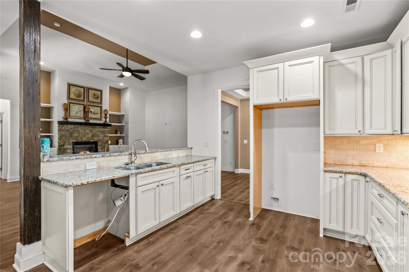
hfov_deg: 96.7
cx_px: 204
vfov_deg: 73.7
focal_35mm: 16
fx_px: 182
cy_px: 136
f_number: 8
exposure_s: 1.3
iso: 100
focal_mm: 16
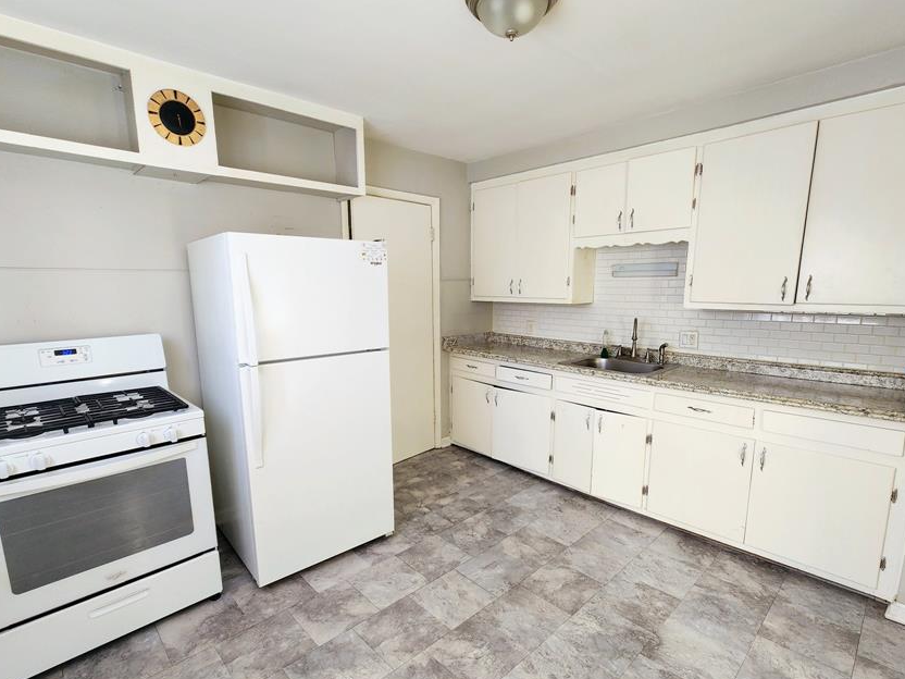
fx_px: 418
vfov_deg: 78.0
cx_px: 459
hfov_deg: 94.5
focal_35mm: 16
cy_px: 363
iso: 160
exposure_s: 1/60
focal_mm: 2.2
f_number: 2.2
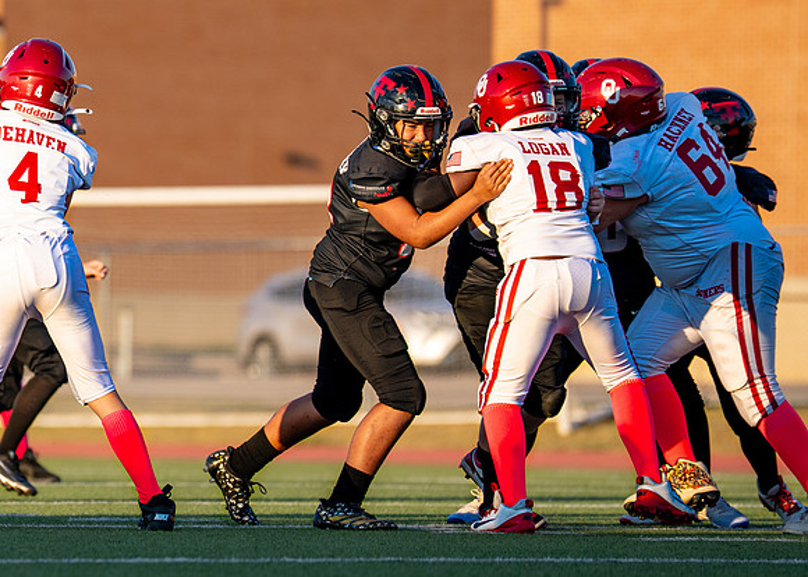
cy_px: 264
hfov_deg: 4.4
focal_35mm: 459
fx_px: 10521
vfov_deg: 3.1
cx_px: -134
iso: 100
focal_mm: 200
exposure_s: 1/1000
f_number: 2.8
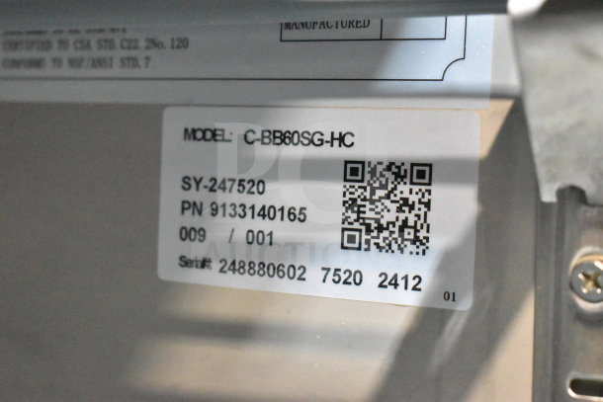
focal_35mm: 69
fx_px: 1156
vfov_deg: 19.7
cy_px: 201
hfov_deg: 29.2
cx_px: 302
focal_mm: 46
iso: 18000
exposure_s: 1/80
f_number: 5.3
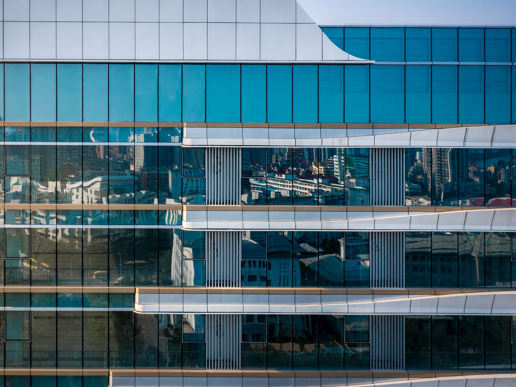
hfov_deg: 43.4
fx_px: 626
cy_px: 131
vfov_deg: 34.1
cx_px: 132
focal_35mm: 42
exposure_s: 1/240
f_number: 7.1
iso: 100
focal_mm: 10.26
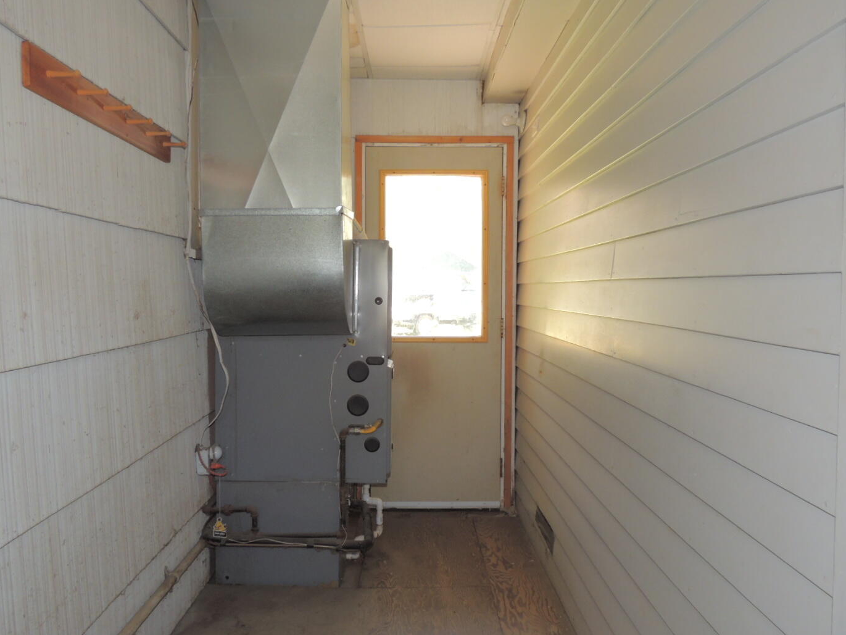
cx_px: 412
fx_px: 684
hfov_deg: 63.4
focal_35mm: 28
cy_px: 315
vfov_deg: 49.8
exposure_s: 1/40
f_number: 3
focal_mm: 4.3
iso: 220
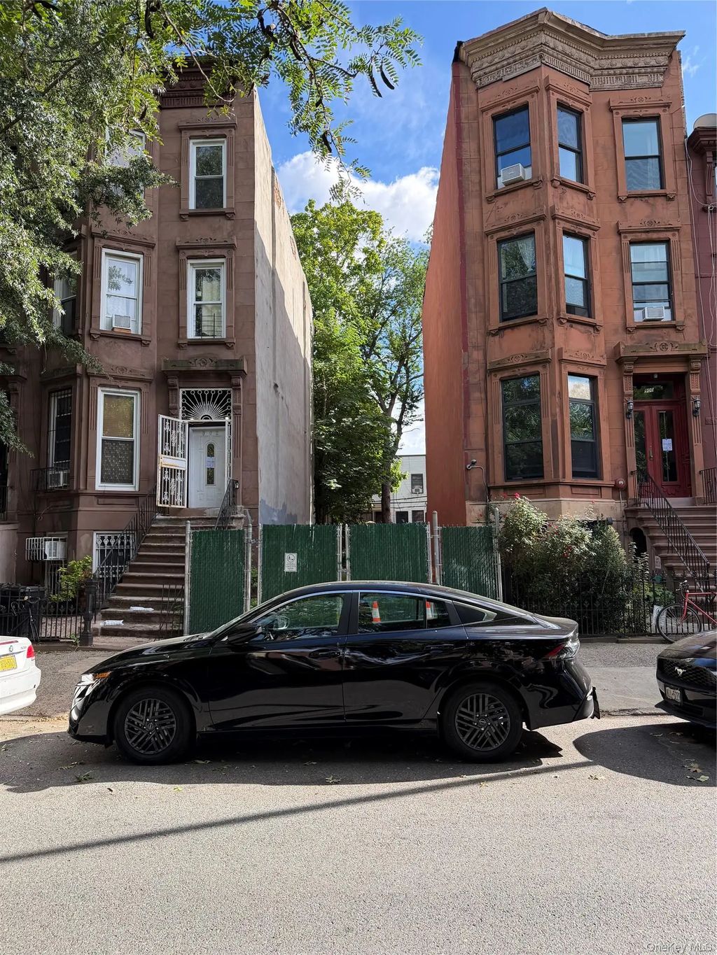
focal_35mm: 24
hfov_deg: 56.8
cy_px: 478
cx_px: 358
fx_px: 663
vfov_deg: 71.6
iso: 100
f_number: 1.78
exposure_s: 1/1292
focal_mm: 6.76
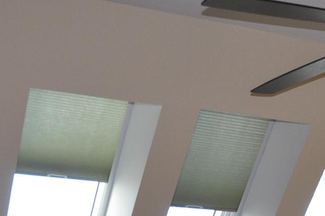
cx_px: 296
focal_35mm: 88
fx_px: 793
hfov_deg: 22.6
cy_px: 347
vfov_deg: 14.2
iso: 640
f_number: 3.5
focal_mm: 18
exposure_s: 1/125
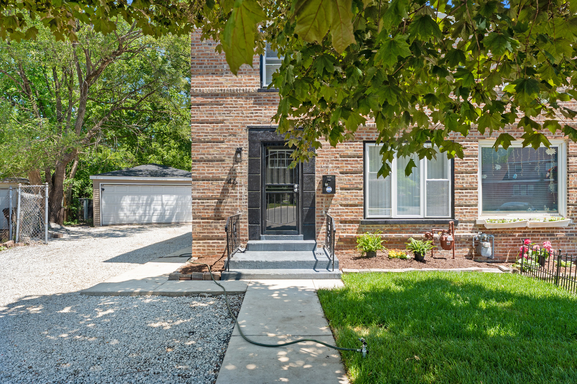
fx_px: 577
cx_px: 288
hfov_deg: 53.1
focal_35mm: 36
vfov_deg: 36.9
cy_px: 192
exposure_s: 1/40
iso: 125
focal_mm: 24
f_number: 9
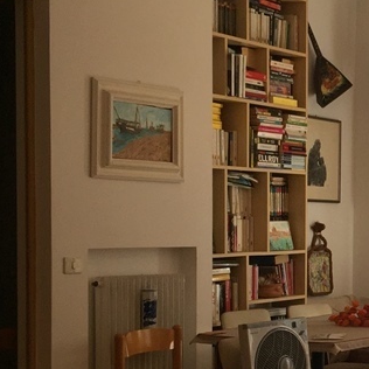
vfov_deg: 20.7
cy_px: 287
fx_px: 1001
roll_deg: -1.7
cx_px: 557
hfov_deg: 18.5
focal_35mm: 83
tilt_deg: -4.1
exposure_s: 1/114
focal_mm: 4.15
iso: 32
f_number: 2.2
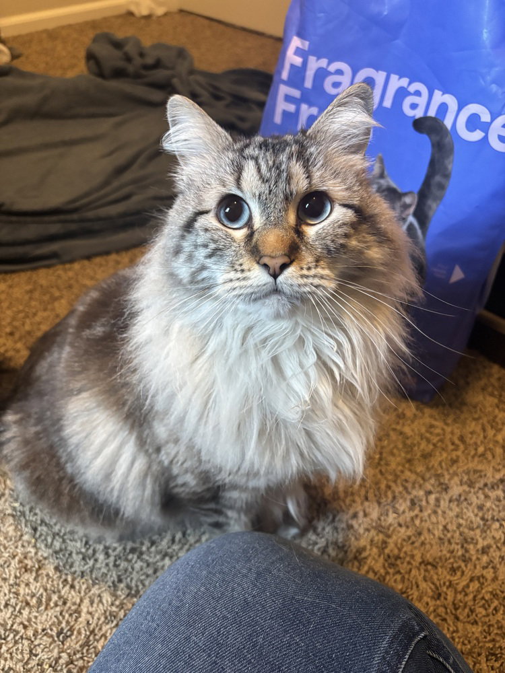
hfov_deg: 53.1
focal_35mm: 26
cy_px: 336
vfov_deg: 67.3
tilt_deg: -43.7
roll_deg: -4.6
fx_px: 506
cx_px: 252
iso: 500
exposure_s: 1/60
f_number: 1.6
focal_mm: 5.96
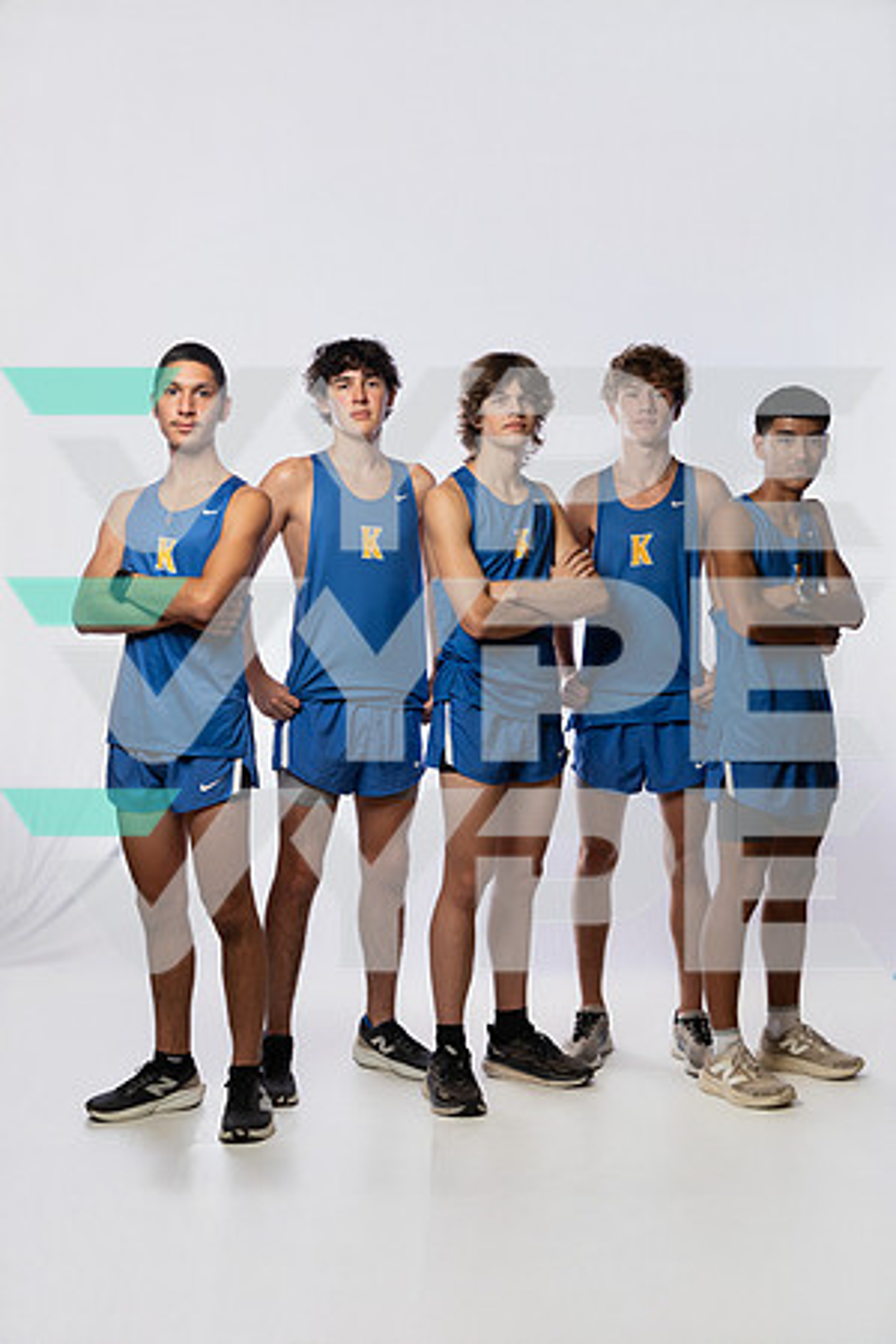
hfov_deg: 27.5
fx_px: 1829
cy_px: 672
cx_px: 448
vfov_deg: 40.3
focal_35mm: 49
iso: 640
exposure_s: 1/250
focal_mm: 49
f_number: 5.6
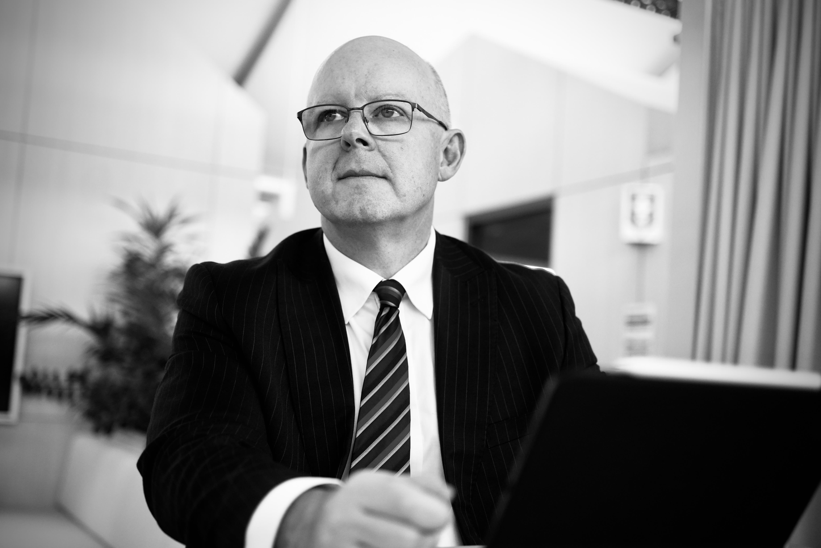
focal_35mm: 35
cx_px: 410
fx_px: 798
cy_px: 274
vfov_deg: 37.8
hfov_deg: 54.4
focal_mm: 35
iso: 1000
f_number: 1.8
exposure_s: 1/50
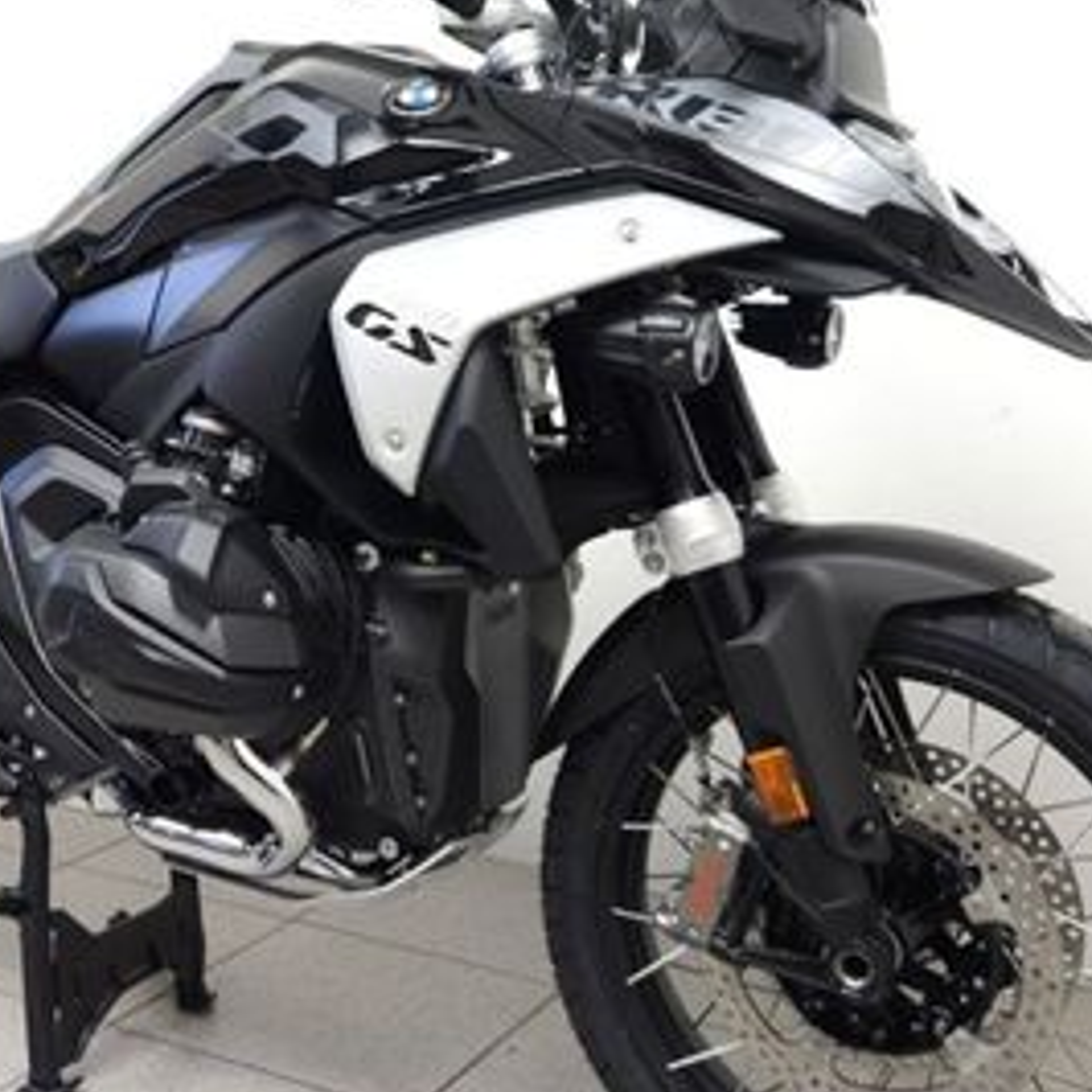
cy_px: 439
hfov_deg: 34.2
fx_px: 1749
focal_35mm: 49
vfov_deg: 34.6
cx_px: 333
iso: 125
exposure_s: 1/50
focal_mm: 5.4
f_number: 1.8
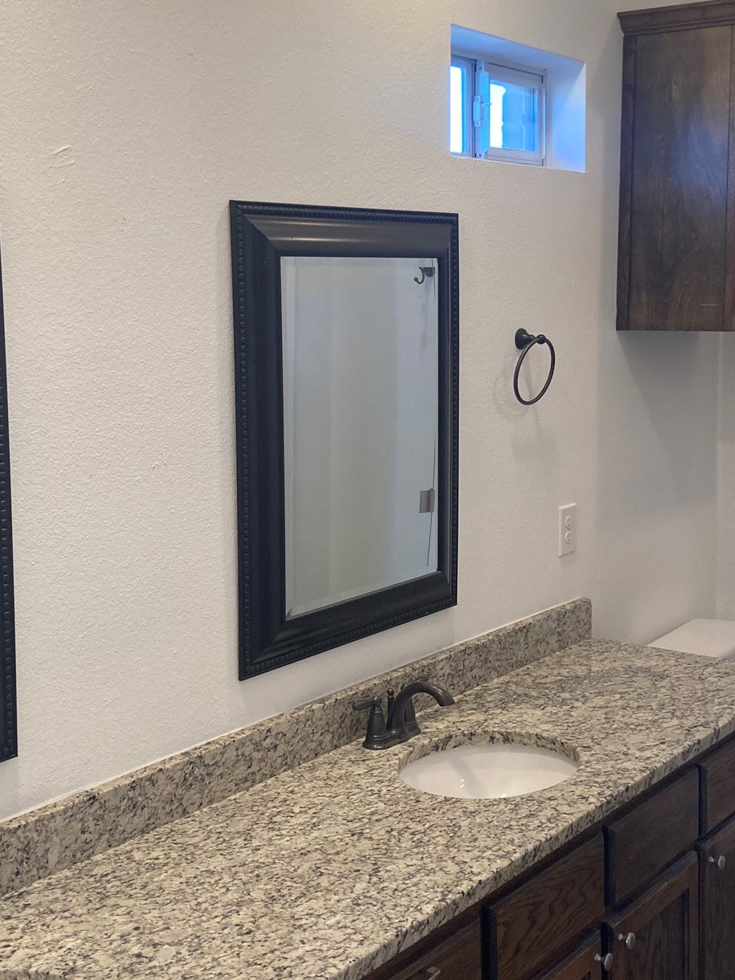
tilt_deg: -5.4
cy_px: 432
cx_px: 317
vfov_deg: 40.4
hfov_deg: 30.8
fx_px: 1331
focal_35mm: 47
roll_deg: -0.2
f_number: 1.8
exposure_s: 1/60
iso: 50
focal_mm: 3.99
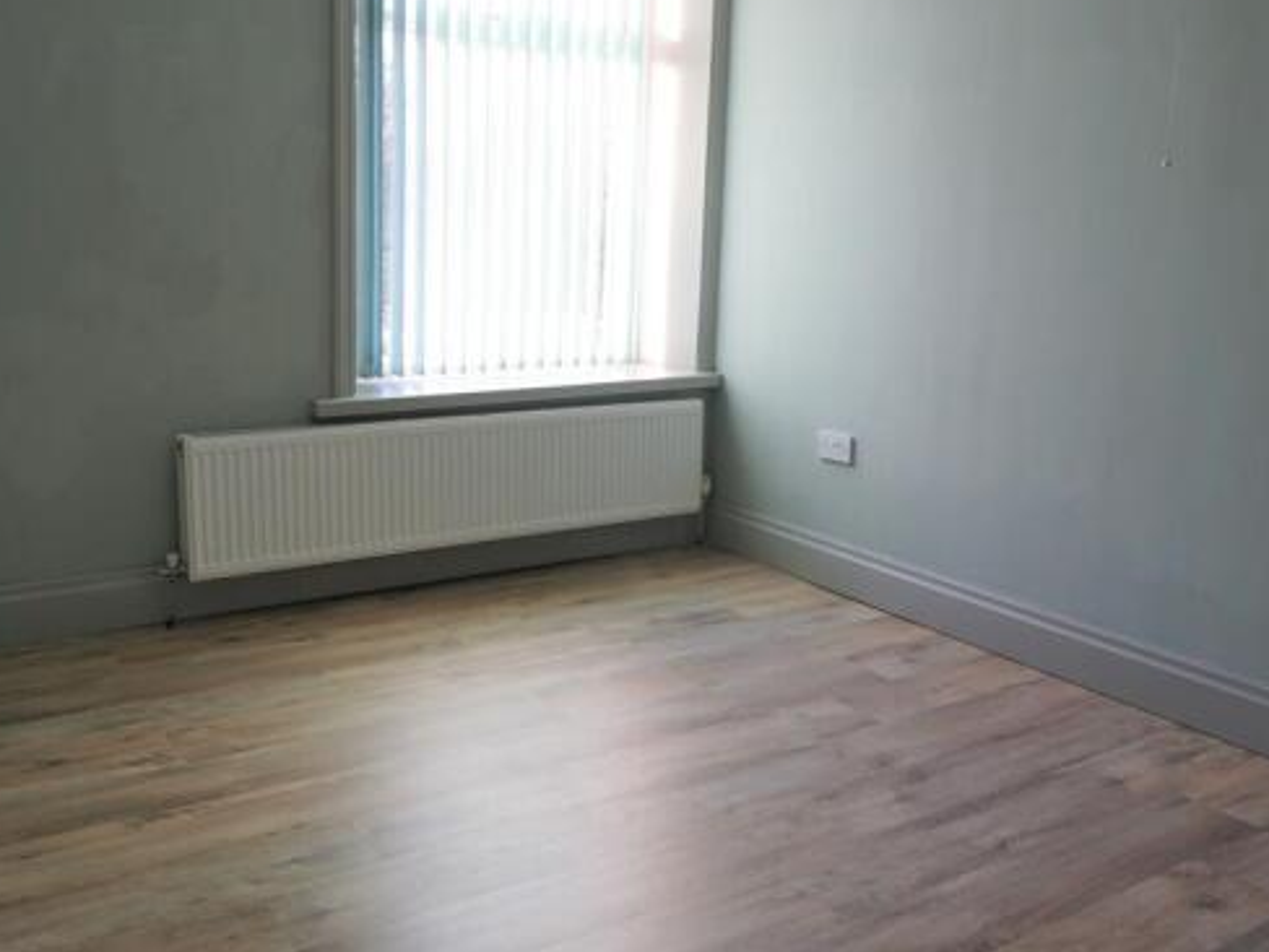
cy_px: 443
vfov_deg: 45.4
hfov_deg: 58.3
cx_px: 602
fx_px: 1136
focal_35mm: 31
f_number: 4
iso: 160
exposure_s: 1/60
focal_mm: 16
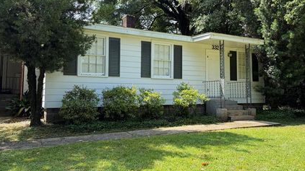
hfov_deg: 62.4
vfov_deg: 37.7
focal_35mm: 31
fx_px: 251
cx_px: 174
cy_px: 75
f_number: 1.78
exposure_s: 1/888
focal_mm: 6.76
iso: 80
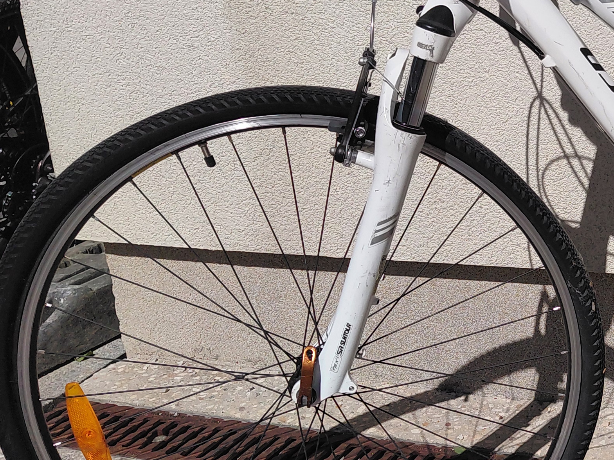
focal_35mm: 65
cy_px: 242
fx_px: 1153
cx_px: 691
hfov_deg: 27.1
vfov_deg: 22.6
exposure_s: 1/8306
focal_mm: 4.69
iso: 50
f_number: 1.8
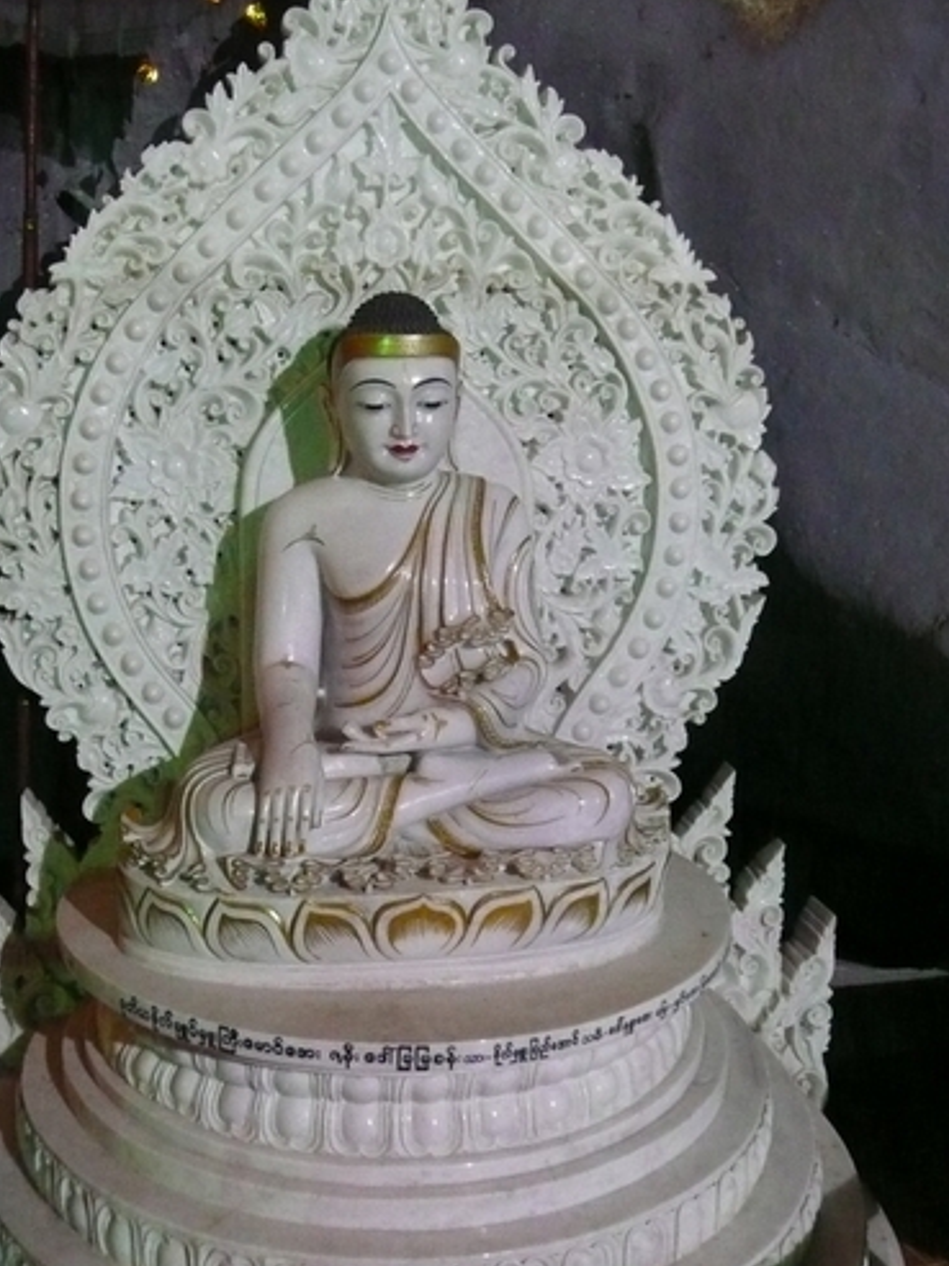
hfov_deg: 36.7
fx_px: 1426
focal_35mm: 39
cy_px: 538
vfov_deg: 47.7
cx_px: 375
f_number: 3.5
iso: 800
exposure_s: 1/8
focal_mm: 5.2
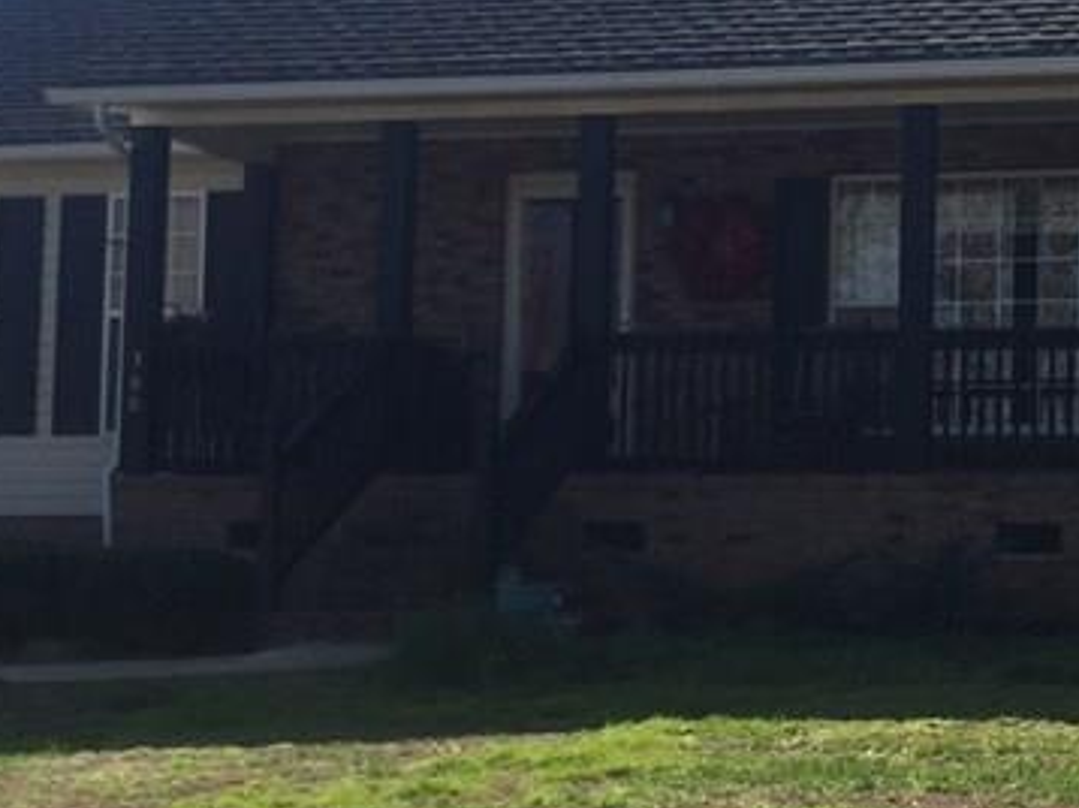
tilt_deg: +3.6
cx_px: 992
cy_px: 419
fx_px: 2585
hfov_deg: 22.9
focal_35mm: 83
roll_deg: -1.3
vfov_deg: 17.8
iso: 32
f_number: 2.2
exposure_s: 1/2326
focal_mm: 4.15
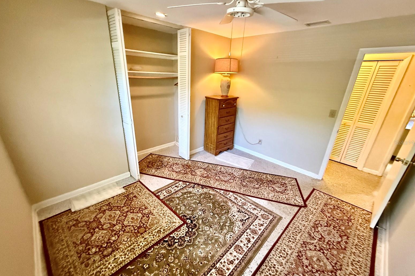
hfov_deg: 100.4
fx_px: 173
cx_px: 206
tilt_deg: -23.9
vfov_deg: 77.3
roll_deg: -3.8
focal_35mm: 15
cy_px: 142
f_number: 2.2
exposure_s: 1/60
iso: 1000
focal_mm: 2.22
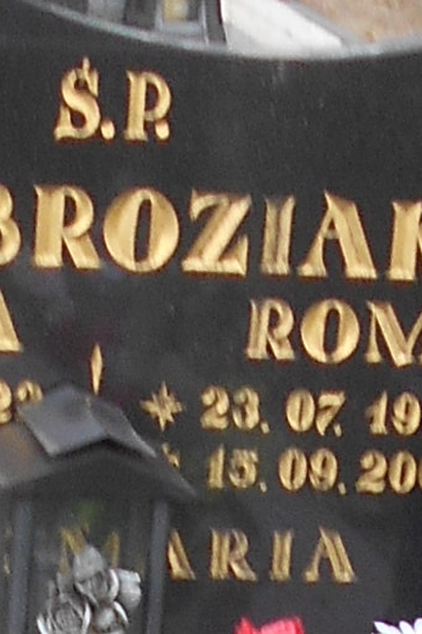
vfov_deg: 8.5
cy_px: 1573
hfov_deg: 6.3
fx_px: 3856
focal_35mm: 219
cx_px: 72
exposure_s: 1/50
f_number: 3.4
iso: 80
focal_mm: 5.1
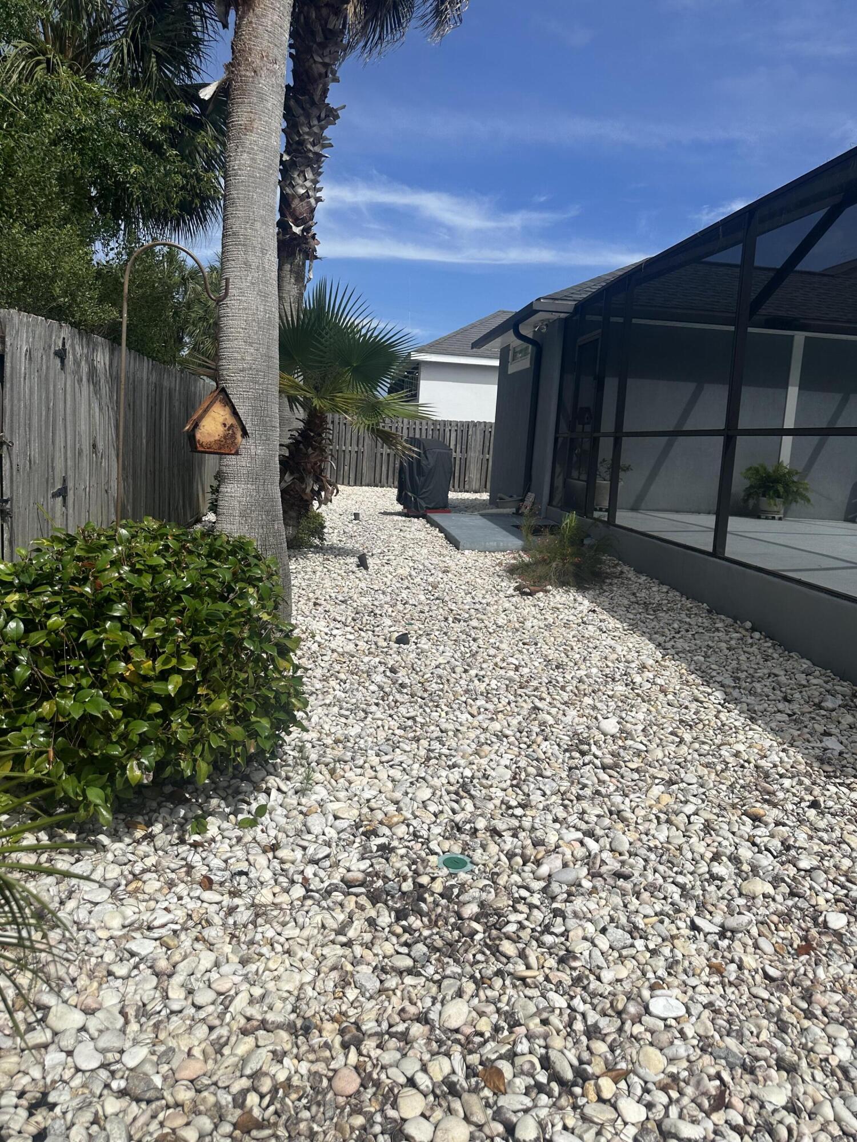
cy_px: 571
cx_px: 428
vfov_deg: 71.6
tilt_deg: -7.0
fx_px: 792
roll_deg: -4.4
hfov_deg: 56.8
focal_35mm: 24
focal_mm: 6.86
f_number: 1.78
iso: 80
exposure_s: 1/10753
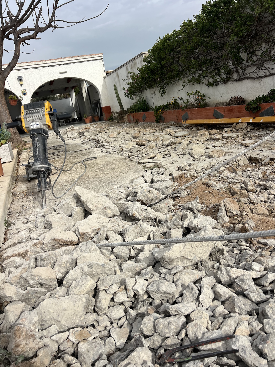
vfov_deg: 67.3
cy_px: 184
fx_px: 275
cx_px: 138
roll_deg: +9.8
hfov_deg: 53.1
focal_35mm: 26
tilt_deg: -14.9
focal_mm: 5.7
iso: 50
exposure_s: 1/4115
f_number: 1.5
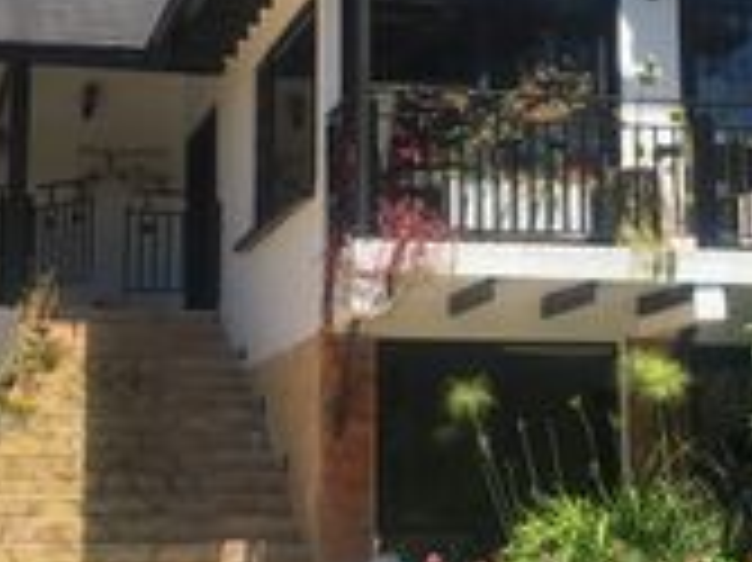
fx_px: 2258
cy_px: 112
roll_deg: +0.5
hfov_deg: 18.9
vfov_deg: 14.1
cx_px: 450
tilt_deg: +13.2
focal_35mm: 104
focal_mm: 4.15
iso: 25
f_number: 2.2
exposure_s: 1/905
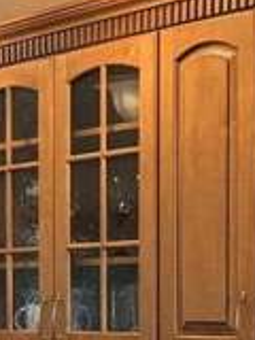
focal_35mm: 160
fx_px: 1572
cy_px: 353
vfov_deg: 12.2
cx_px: -325
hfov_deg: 8.6
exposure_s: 1/120
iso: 400
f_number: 1.78
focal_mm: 6.76
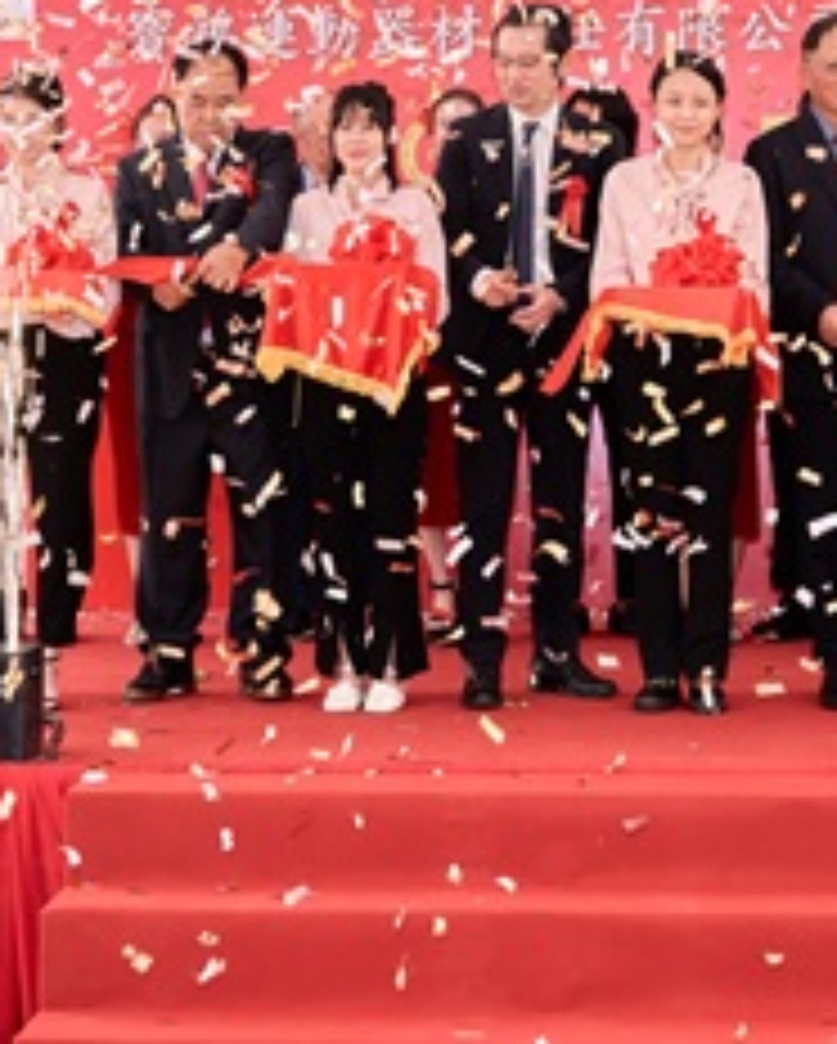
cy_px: -4
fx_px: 3000
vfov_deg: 19.2
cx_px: 522
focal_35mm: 97
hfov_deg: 15.9
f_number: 8
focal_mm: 32
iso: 640
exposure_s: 1/160
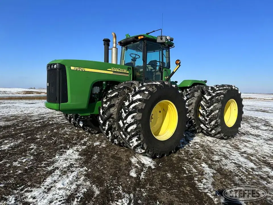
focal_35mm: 24
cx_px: 136
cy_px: 102
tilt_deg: -2.2
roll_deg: -0.6
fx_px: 189
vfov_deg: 56.8
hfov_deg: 71.6
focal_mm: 6.86
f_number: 1.78
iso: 80
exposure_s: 1/7042
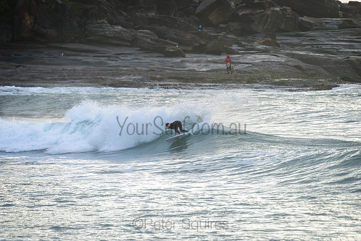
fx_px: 5043
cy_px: 120
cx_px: 180
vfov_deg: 2.7
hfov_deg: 4.1
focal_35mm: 503
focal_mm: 500
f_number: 5.6
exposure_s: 1/1000
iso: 280
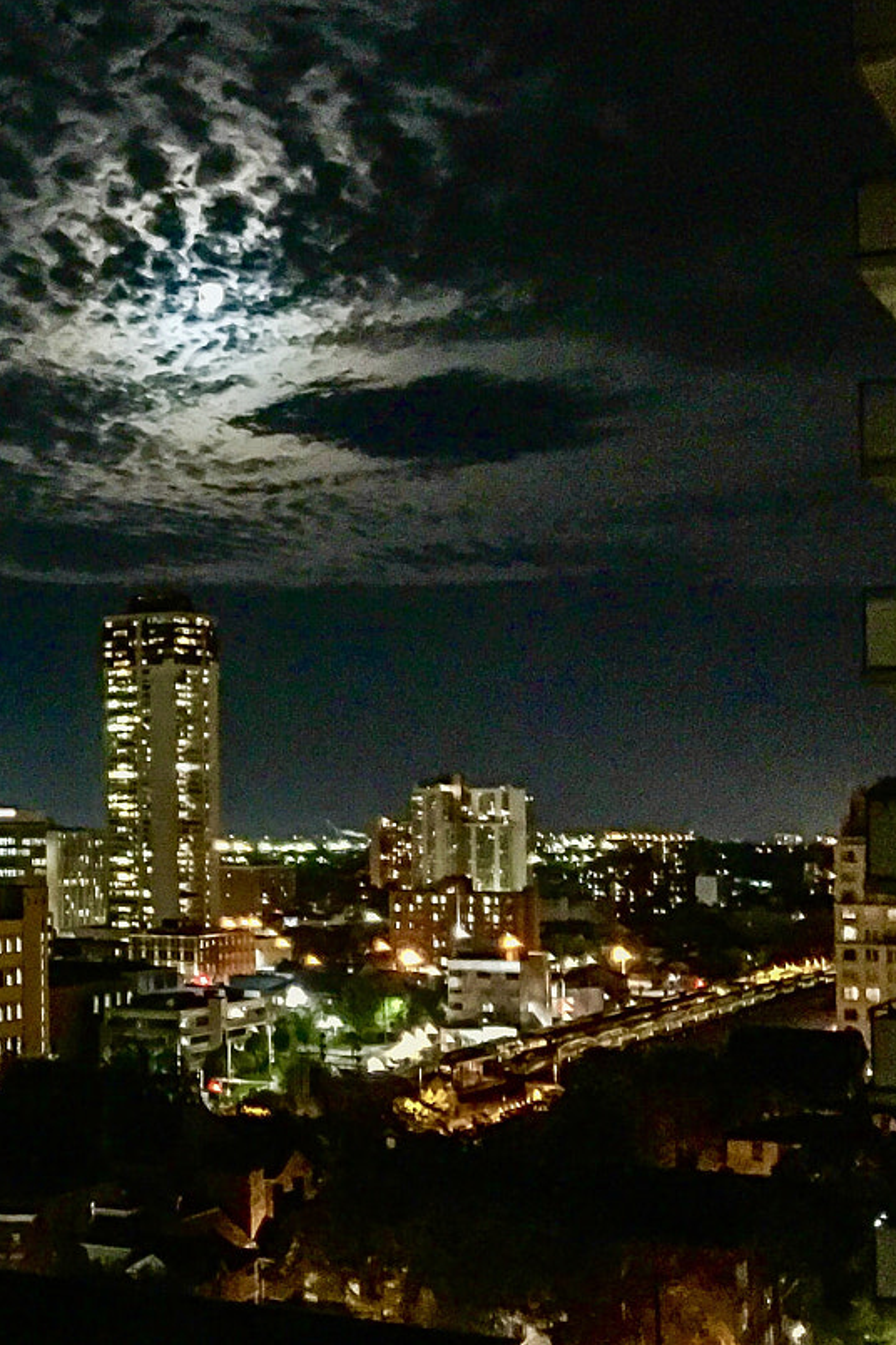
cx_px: -381
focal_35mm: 60
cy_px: 761
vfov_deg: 33.4
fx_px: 2240
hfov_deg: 20.0
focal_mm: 4.15
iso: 320
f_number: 2.2
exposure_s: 1/4
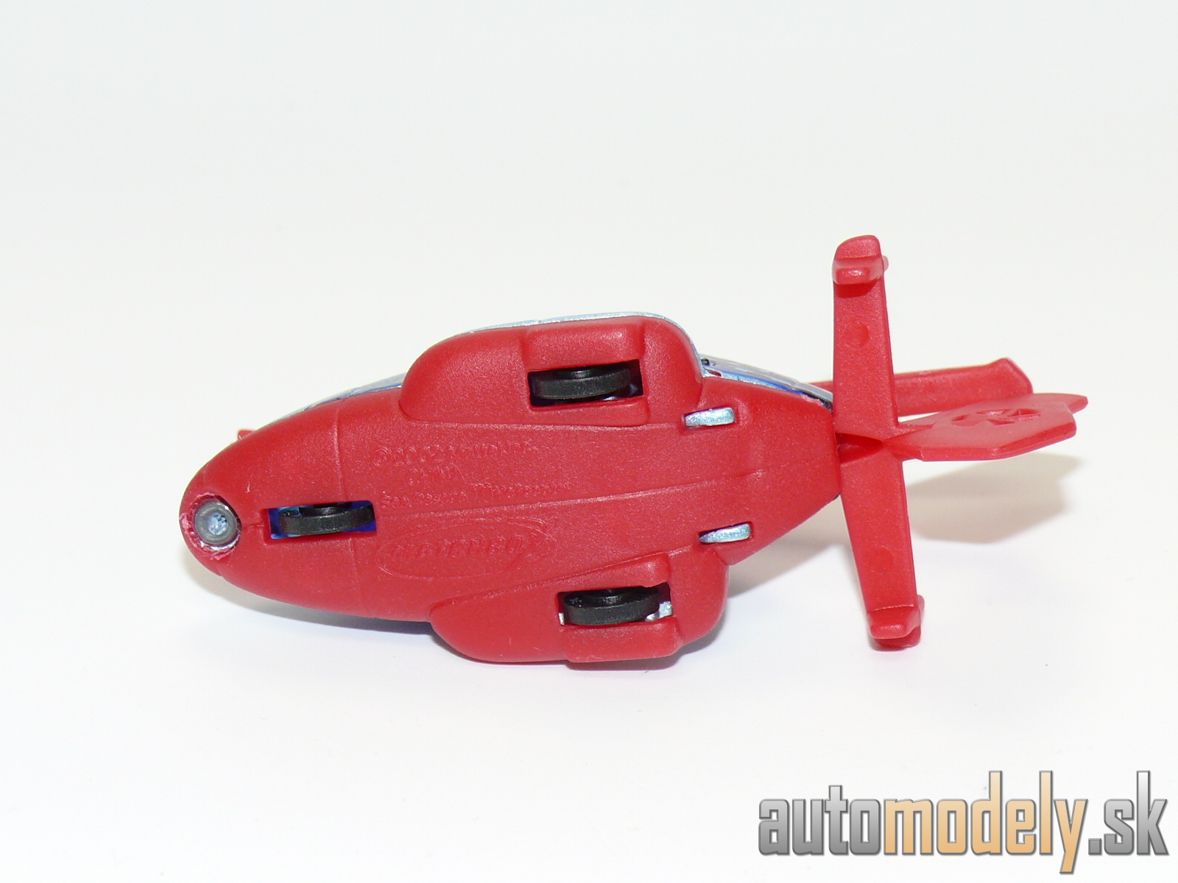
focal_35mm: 93
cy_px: 442
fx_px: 3165
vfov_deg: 15.9
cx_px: 589
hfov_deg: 21.1
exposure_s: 1/30
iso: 100
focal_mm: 12.8
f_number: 4
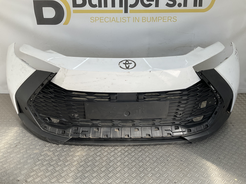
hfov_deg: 61.7
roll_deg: -1.7
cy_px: 92
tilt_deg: -25.3
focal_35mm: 29
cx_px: 123
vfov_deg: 48.2
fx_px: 206
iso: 16
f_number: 1.8
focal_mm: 3
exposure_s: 1/461
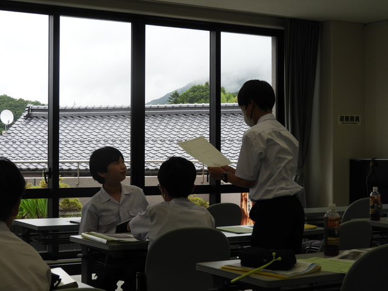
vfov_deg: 21.0
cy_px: 146
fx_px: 785
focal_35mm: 70
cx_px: 194
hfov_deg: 27.8
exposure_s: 1/125
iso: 100
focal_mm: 12.5
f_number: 4.5
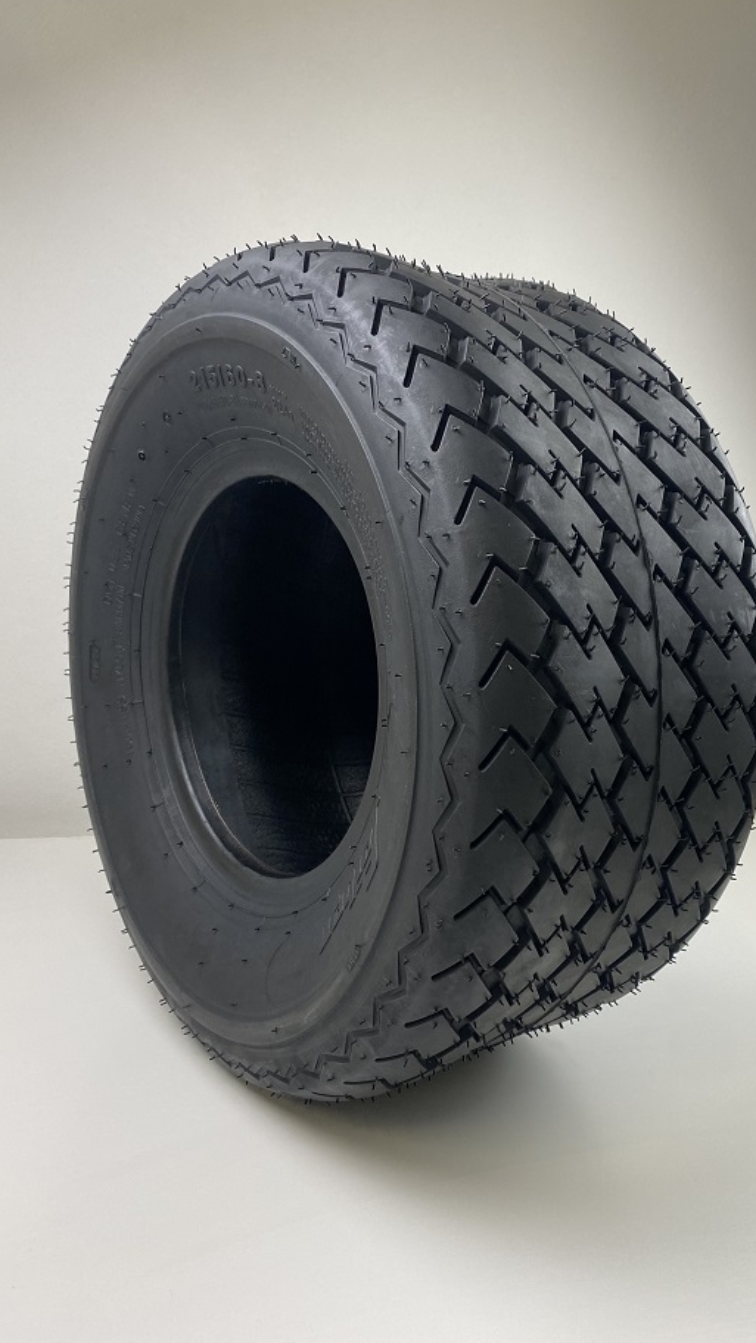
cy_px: 669
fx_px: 1033
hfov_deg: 40.1
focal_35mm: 29
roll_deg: -3.2
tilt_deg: -8.9
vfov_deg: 66.1
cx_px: 449
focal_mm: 4.25
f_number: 1.8
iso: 100
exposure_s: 1/100
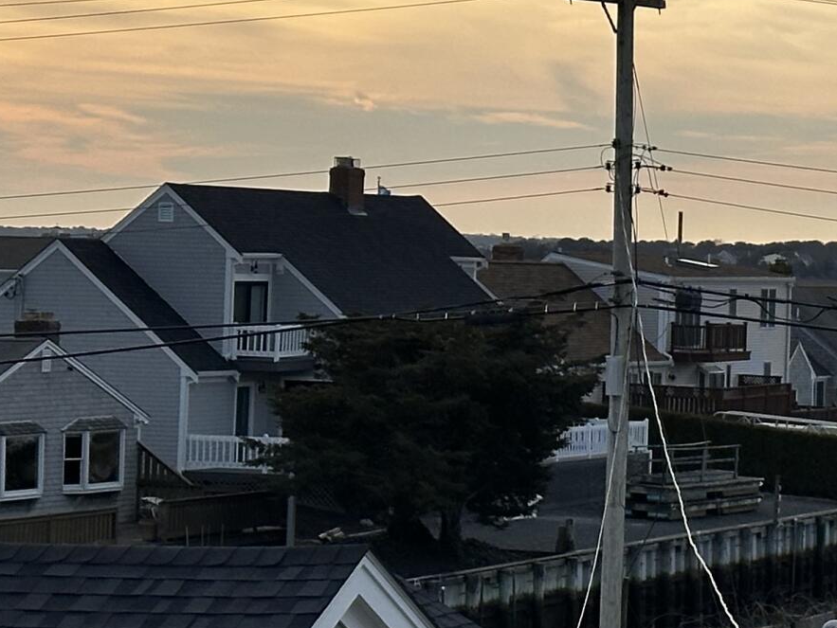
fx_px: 3943
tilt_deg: +0.7
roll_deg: -1.7
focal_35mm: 163
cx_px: 1249
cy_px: 191
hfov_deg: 11.6
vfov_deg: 9.1
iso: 64
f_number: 1.78
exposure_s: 1/5556
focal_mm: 6.86
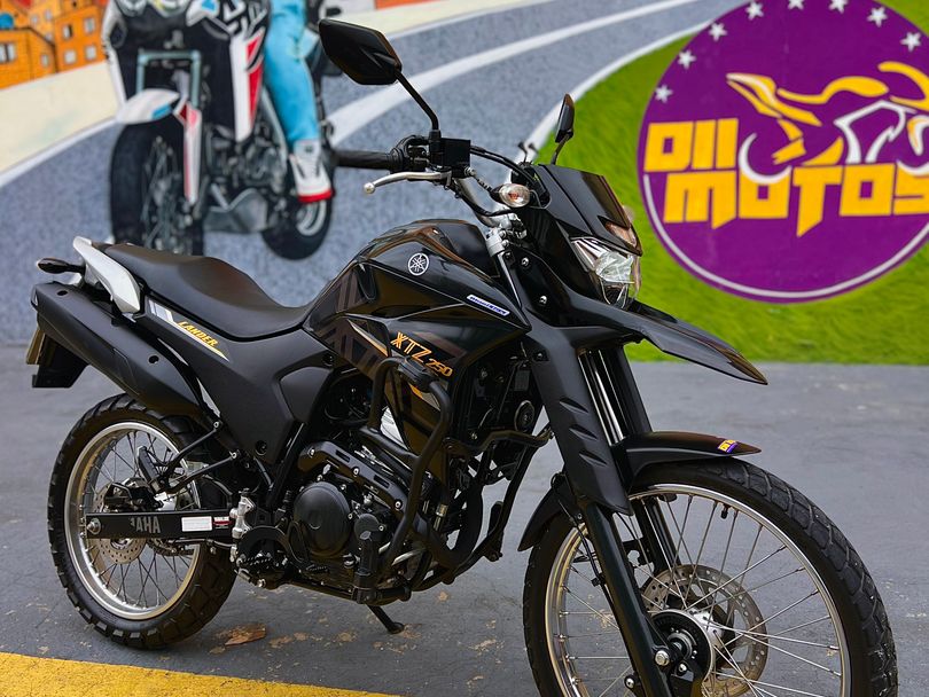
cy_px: 348
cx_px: 464
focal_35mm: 26
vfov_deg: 53.1
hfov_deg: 67.3
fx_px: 698
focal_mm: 5.7
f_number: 1.5
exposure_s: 1/894
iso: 50
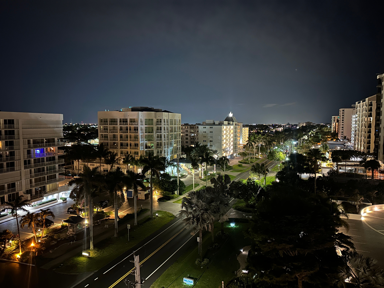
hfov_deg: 71.6
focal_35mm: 24
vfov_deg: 56.8
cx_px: 192
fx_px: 266
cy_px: 144
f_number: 1.78
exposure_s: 1/9
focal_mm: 6.86
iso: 1600
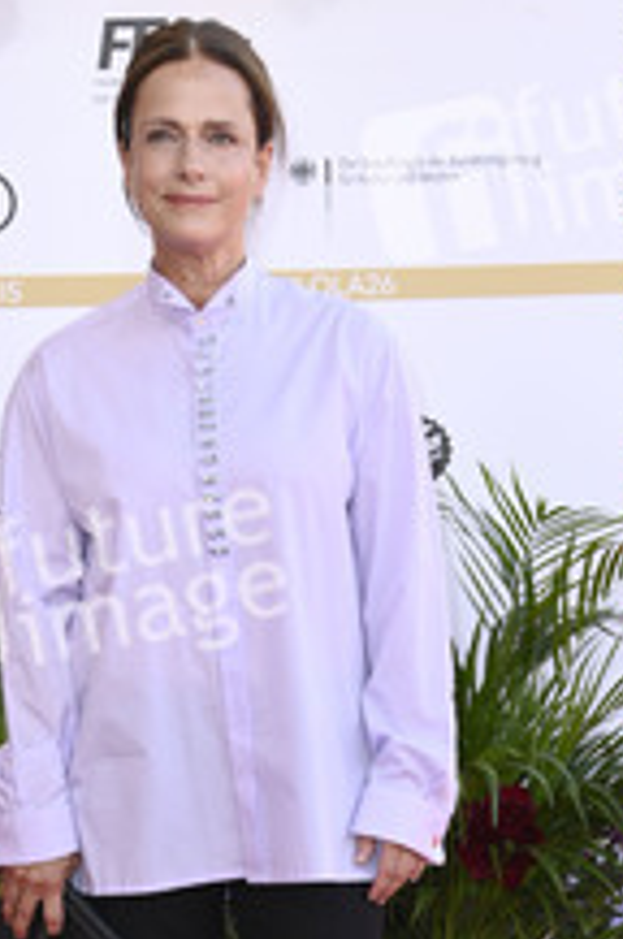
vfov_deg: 18.9
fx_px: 2786
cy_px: 809
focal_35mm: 107
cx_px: 190
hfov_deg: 12.7
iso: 500
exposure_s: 1/250
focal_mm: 58
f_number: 6.3
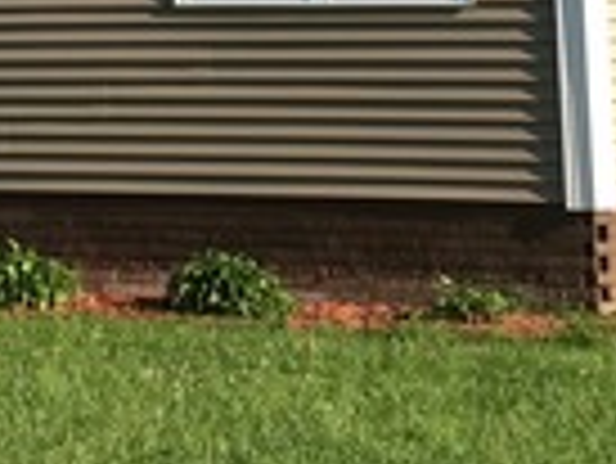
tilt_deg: +11.4
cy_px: -428
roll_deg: +0.6
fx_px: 2404
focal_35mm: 135
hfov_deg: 14.4
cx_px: 0
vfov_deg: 10.2
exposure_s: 1/1325
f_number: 2.2
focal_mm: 4.15
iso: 32
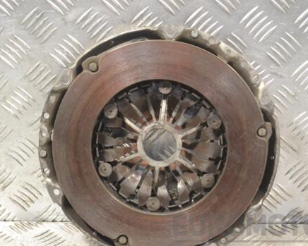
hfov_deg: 20.6
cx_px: 160
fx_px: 848
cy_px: 131
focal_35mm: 93
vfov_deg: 16.5
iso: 3200
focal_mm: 48
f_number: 5.6
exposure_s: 1/125
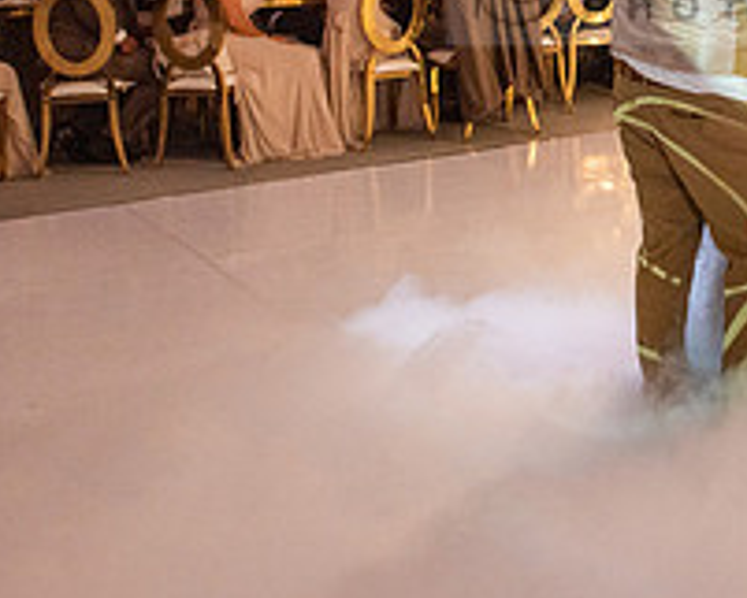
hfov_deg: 27.3
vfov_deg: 22.3
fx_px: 1438
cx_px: 769
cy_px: -43
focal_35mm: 65
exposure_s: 1/125
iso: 1000
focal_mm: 24
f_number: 11
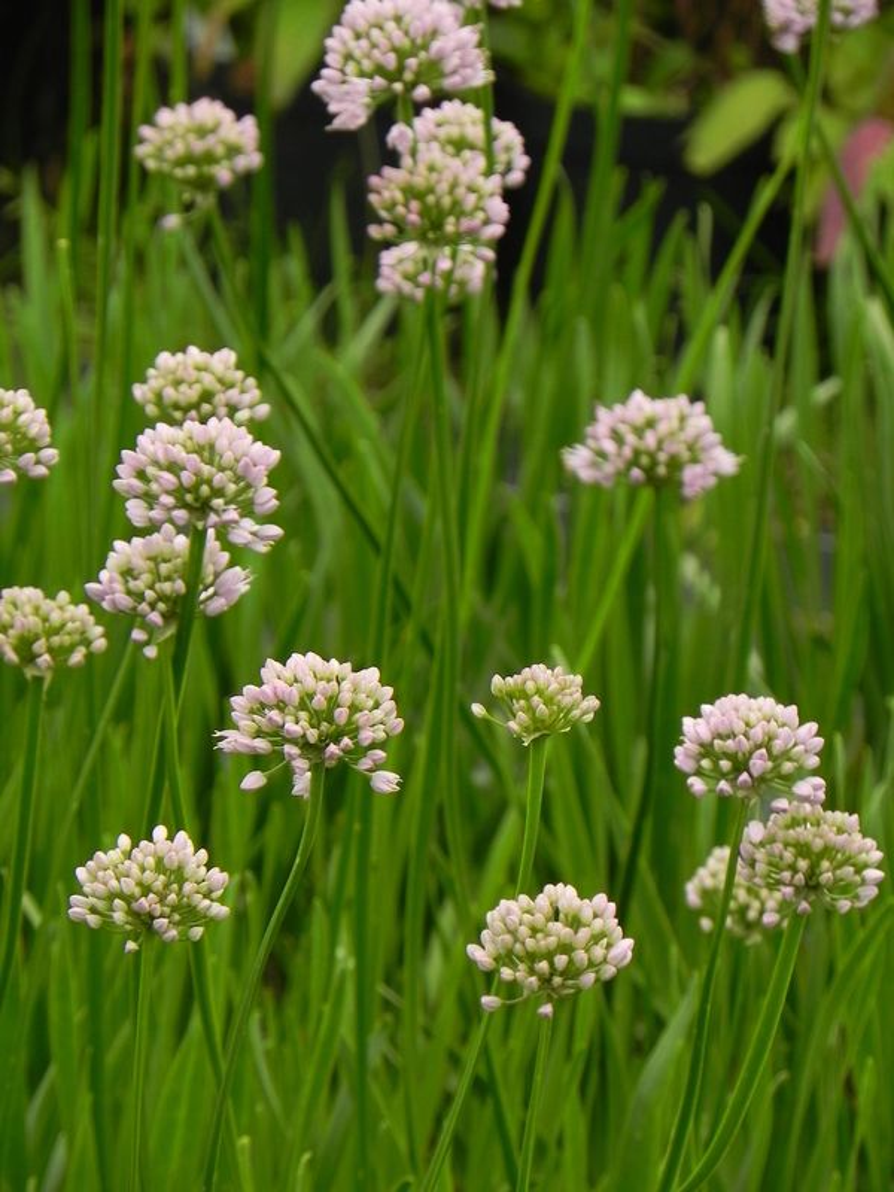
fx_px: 10021
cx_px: 447
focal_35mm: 291
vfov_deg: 6.8
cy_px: 596
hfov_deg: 5.1
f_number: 5
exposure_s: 1/250
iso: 160
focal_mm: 51.8
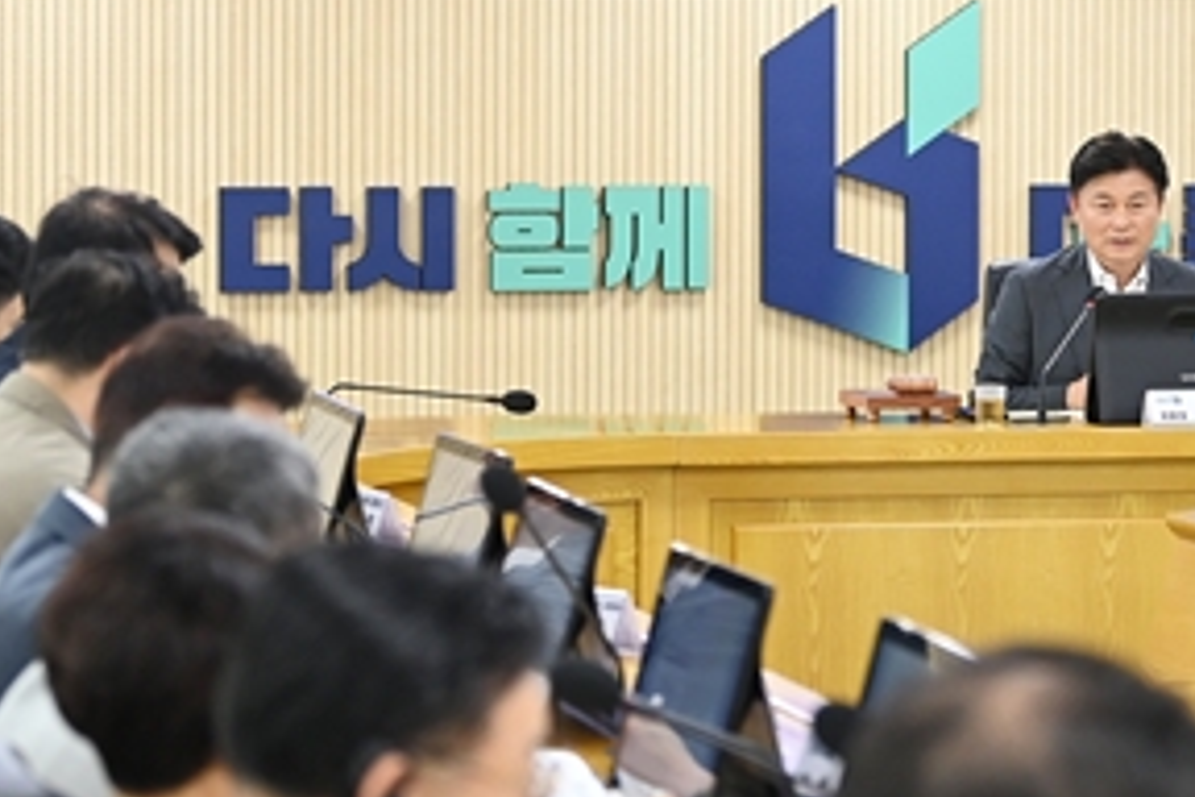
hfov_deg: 12.1
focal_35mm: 170
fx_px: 5643
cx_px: 896
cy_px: 264
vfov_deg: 8.1
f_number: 2.8
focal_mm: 70
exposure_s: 1/400
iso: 2500
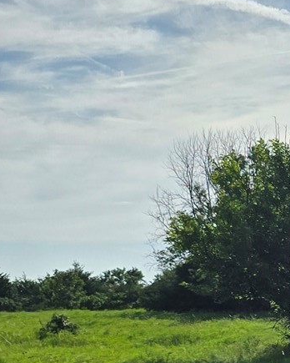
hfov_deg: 13.6
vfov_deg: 18.8
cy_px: 375
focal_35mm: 99
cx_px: 555
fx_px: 1062
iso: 12
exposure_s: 1/3050
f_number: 1.7
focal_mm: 6.3
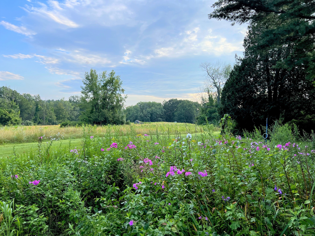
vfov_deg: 53.1
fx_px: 237
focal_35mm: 26
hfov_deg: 67.3
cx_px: 158
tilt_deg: -2.4
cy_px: 118
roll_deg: -1.8
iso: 50
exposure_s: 1/1531
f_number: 1.5
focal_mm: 5.7
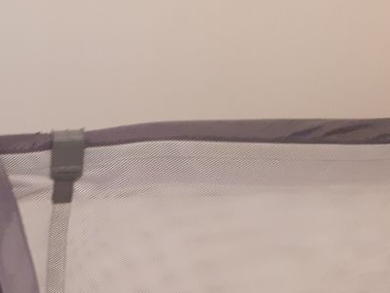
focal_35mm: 67
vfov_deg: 20.9
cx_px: -47
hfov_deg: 26.5
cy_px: 318
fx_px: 755
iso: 400
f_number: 1.9
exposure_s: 1/25
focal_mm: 3.6
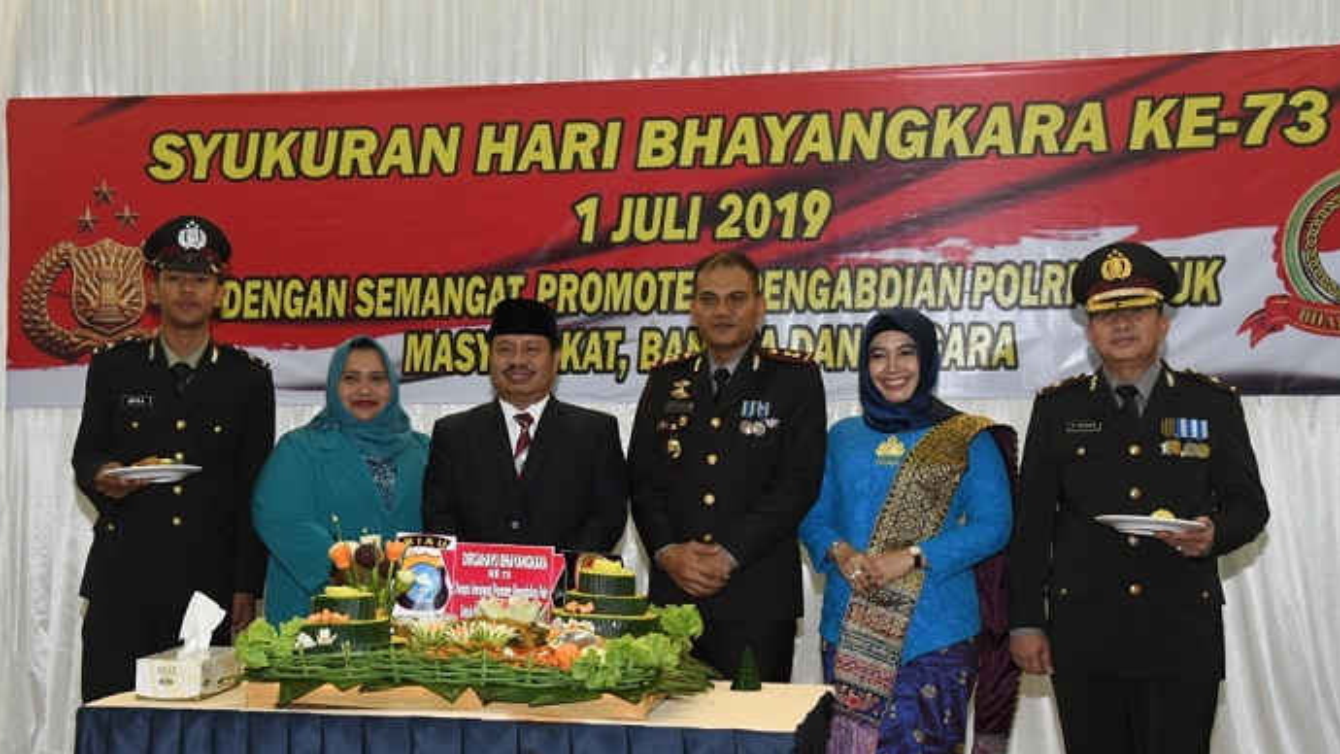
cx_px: 664
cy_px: 435
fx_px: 1812
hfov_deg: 40.6
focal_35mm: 51
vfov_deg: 23.5
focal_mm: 32
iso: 3200
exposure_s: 1/100
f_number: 8
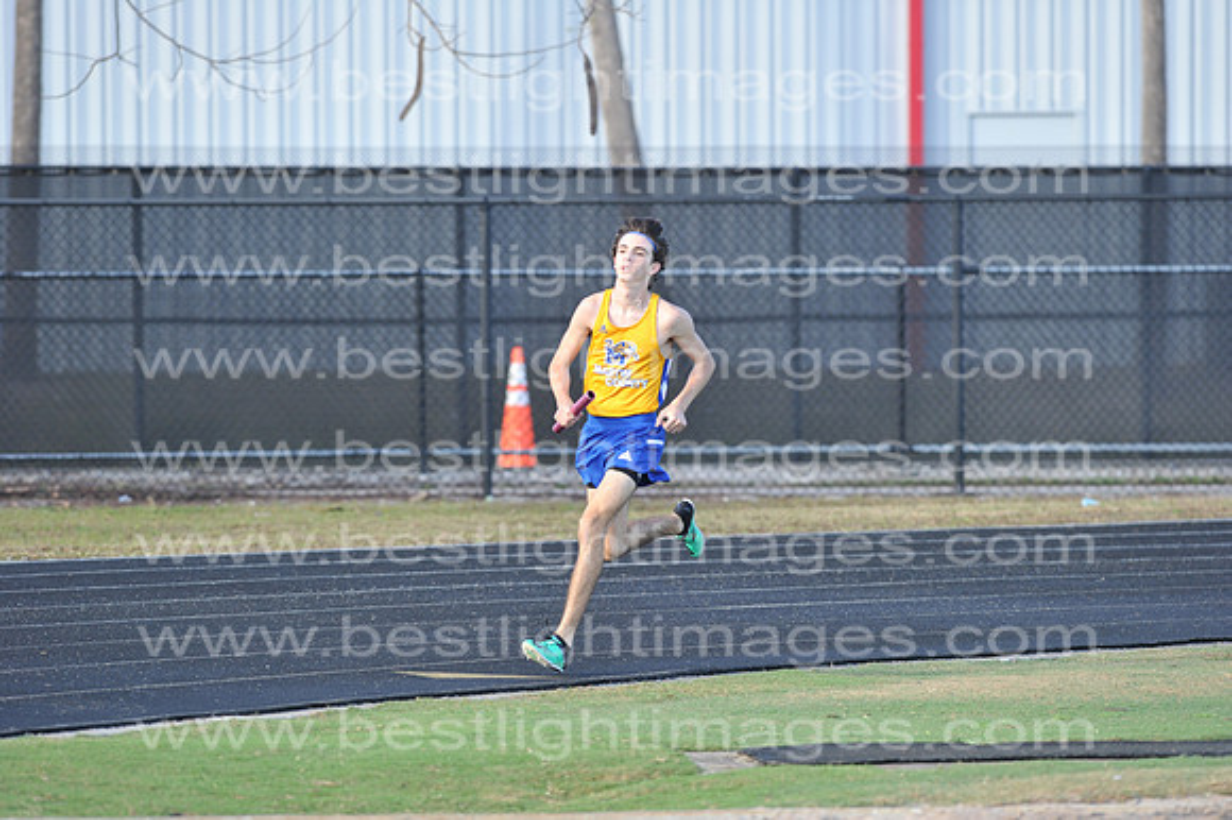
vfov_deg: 4.6
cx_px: 616
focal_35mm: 300
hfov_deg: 6.9
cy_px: 410
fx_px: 10260
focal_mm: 300
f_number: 4.5
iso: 800
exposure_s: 1/800
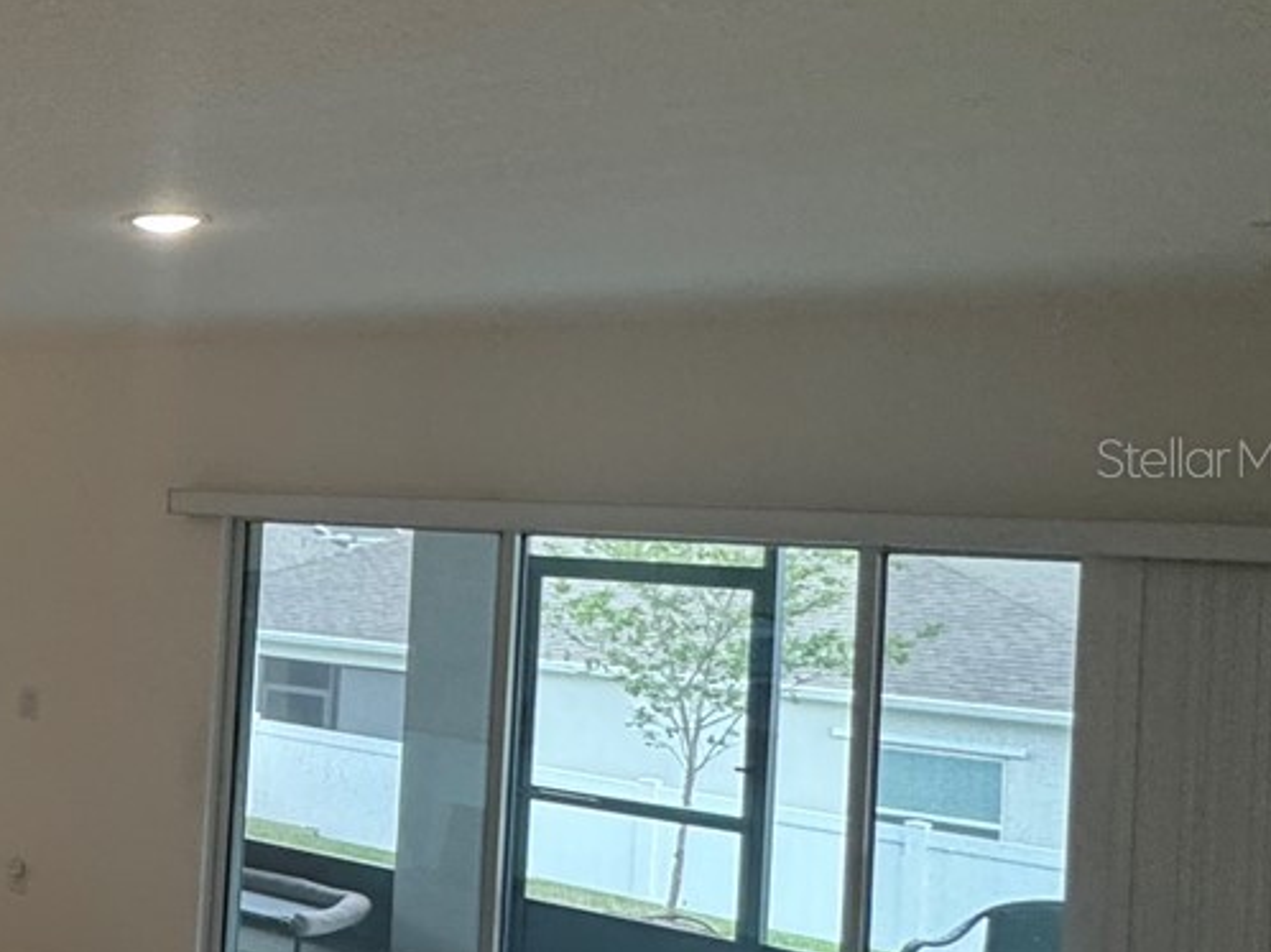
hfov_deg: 27.0
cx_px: -704
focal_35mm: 45
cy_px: 457
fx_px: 1651
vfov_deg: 32.2
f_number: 2.2
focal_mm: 2.22
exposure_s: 1/120
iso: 200
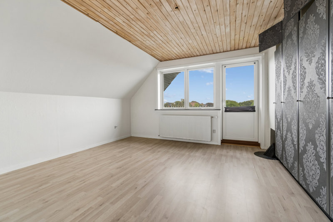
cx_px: 166
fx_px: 139
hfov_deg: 100.4
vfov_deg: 77.3
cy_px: 111
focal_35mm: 15
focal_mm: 10
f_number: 8
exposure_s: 1/8
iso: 200
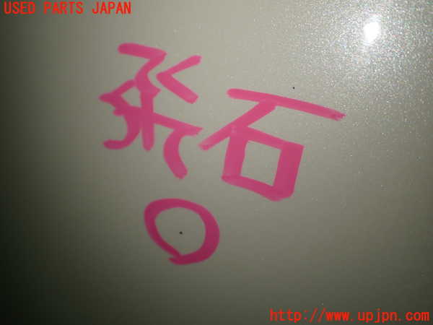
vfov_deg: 46.8
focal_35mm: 30
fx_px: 375
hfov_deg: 60.0
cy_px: 162
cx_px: 216
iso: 100
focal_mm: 5.4
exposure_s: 1/200
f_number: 2.3
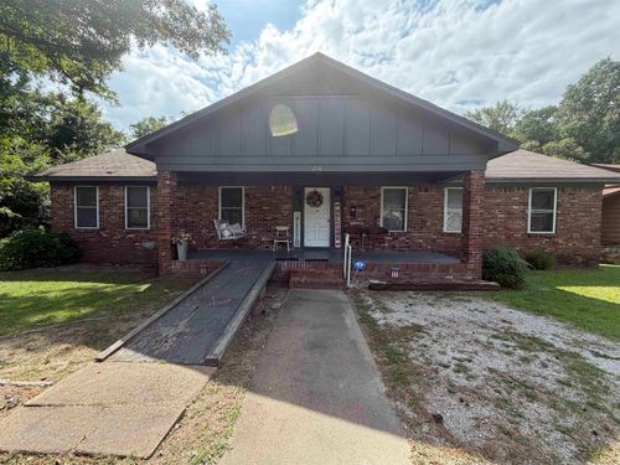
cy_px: 232
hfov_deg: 102.1
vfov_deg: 85.7
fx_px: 251
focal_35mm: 14
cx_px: 310
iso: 40
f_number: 2.2
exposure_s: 1/554
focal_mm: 2.22
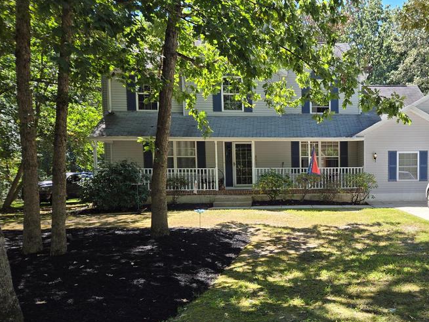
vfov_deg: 39.2
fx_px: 446
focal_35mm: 36
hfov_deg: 49.4
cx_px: 320
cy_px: 214
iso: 25
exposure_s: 1/705
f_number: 1.8
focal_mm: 5.4
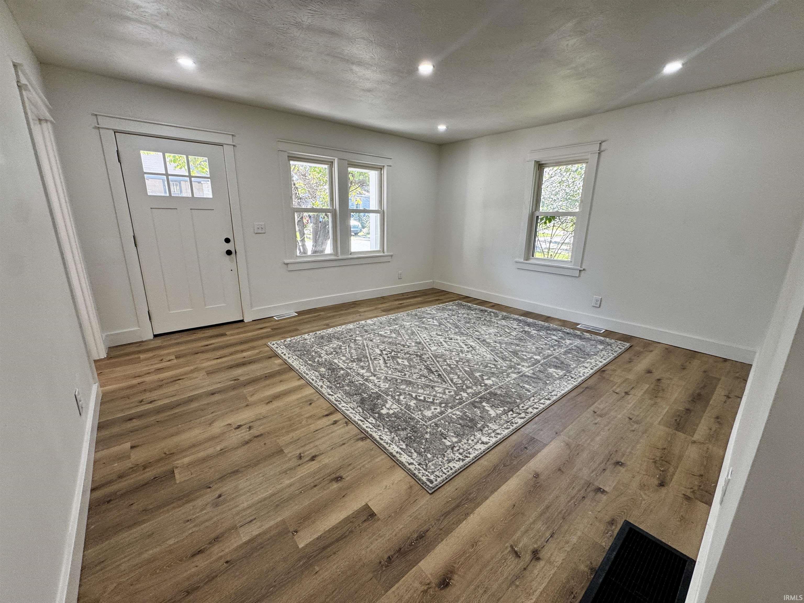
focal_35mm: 14
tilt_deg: -14.9
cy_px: 302
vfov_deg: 85.7
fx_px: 325
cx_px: 402
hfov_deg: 102.1
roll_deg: -0.5
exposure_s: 1/120
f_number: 2.2
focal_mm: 2.22
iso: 125
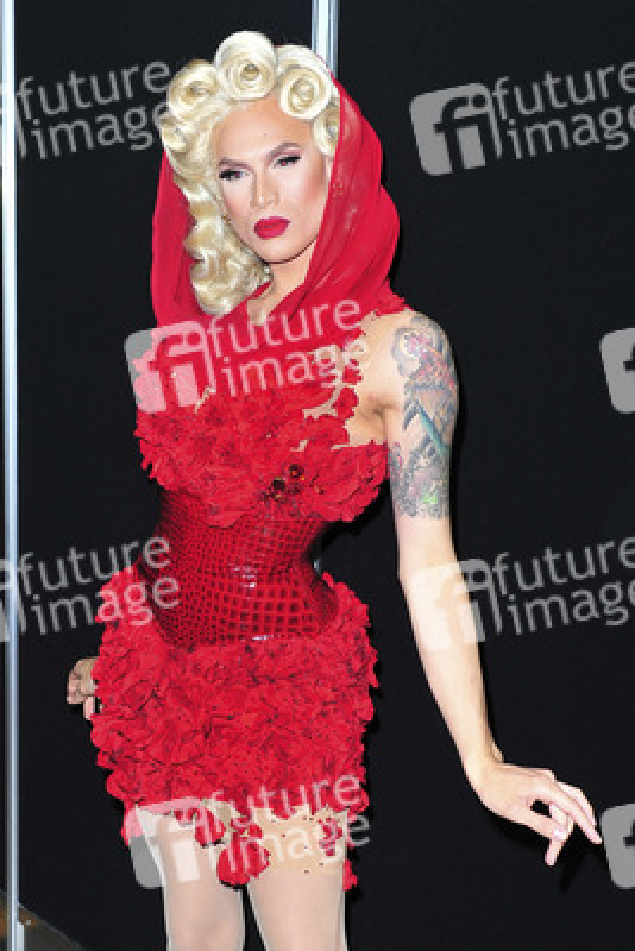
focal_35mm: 38
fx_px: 1004
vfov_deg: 50.7
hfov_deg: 35.1
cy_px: 476
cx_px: 318
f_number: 4
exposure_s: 1/320
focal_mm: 38
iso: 400
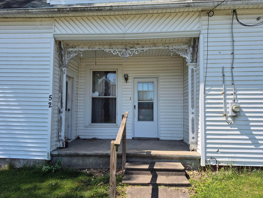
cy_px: 99
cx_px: 132
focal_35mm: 23
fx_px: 175
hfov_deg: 73.9
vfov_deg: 58.9
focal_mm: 5.4
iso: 25
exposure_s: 1/1180
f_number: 1.8
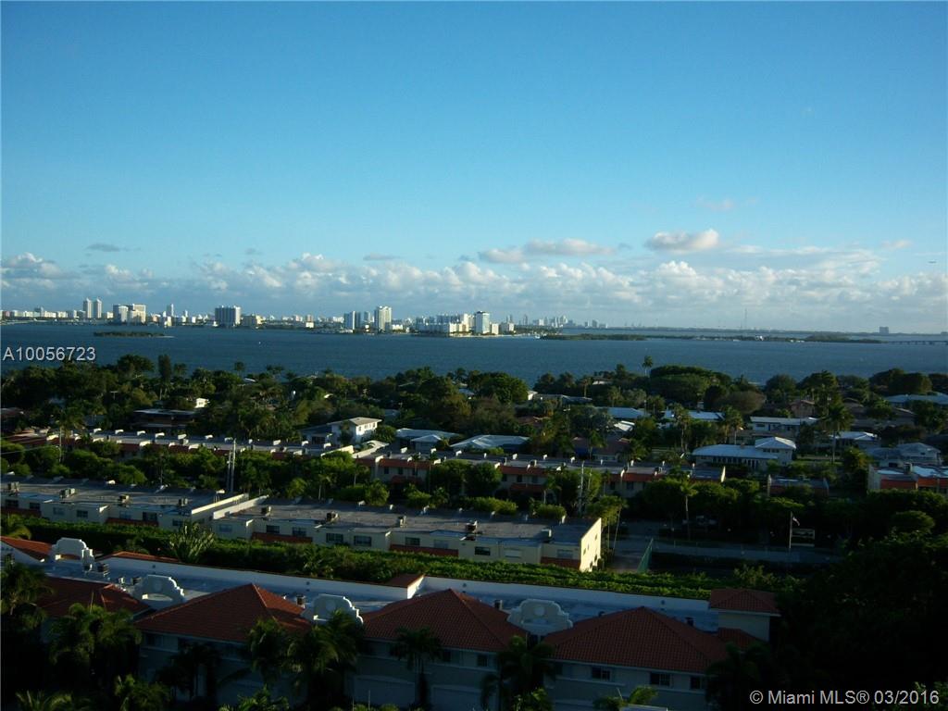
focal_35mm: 36
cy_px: 356
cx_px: 474
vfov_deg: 39.7
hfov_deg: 51.4
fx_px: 986
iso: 80
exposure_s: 1/1000
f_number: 2.8
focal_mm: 7.5
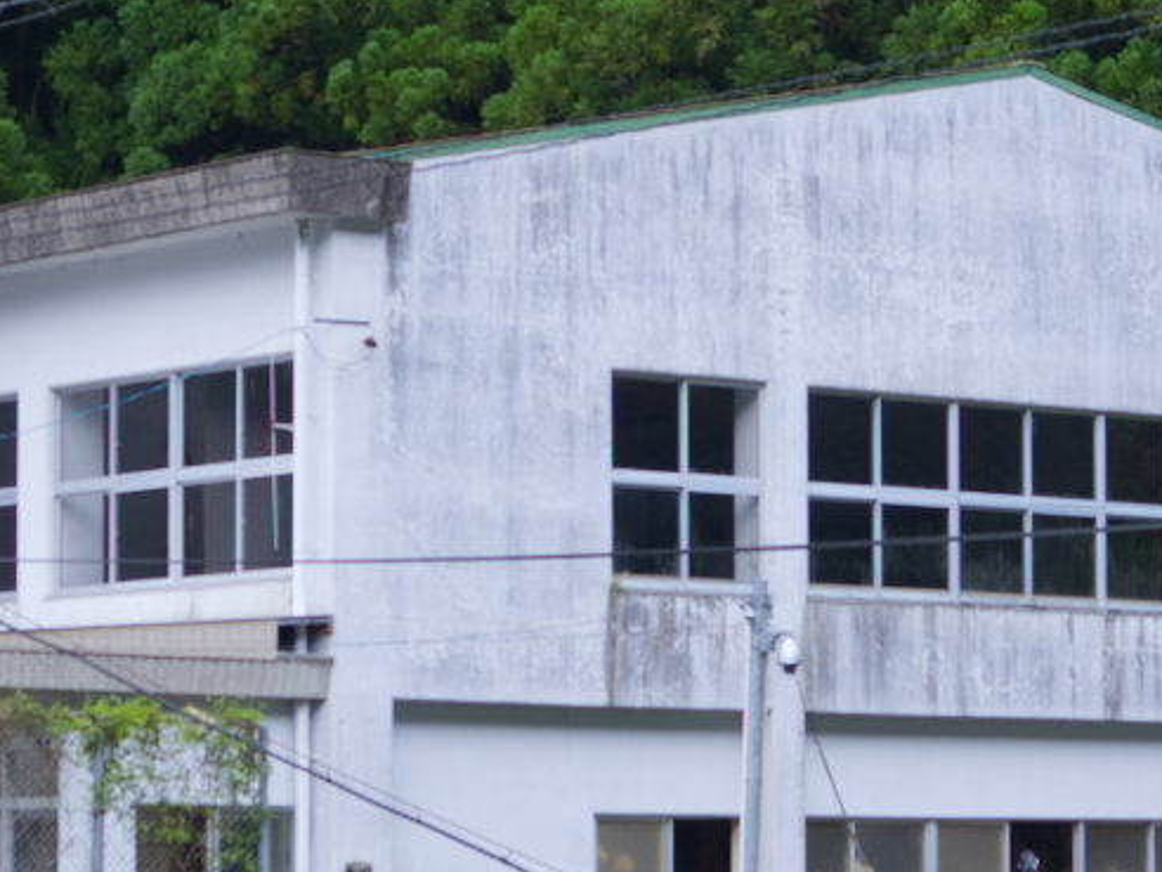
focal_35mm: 102
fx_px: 3424
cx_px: -146
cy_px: 463
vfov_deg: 14.5
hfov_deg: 18.5
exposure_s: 1/90
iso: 125
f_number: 3.6
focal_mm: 19.6
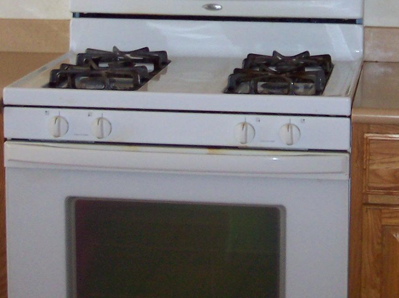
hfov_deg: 17.7
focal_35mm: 111
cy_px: 20
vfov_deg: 13.2
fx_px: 1279
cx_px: 246
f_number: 2.8
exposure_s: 1/30
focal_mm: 8
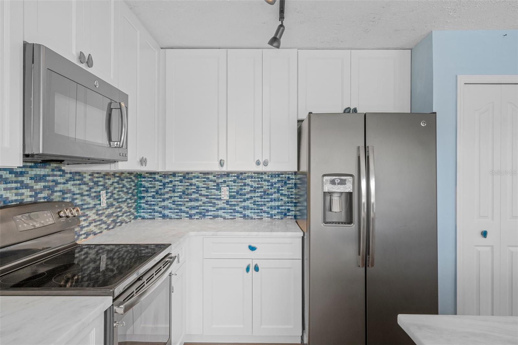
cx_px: 259
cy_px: 172
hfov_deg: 81.2
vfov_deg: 59.5
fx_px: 302
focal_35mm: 21
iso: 320
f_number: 8
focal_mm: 21
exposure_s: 1/10
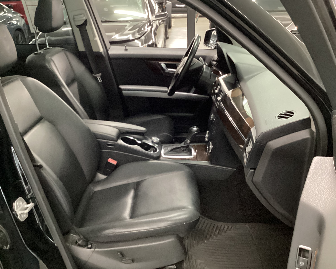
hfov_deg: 54.2
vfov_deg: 44.5
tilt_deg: -24.3
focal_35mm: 33
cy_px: 134
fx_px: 328
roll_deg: +1.9
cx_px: 163
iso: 800
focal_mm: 3.3
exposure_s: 1/25
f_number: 2.4
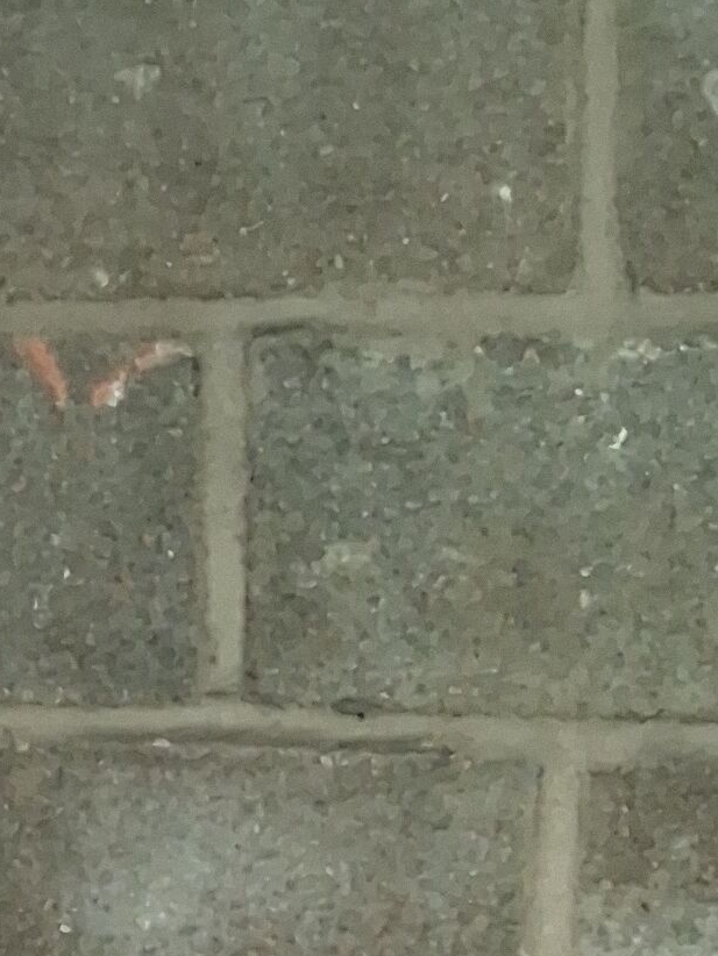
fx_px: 3704
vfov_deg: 14.3
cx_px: -228
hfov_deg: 10.8
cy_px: 1085
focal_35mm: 134
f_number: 1.8
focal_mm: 4
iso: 500
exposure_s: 1/33
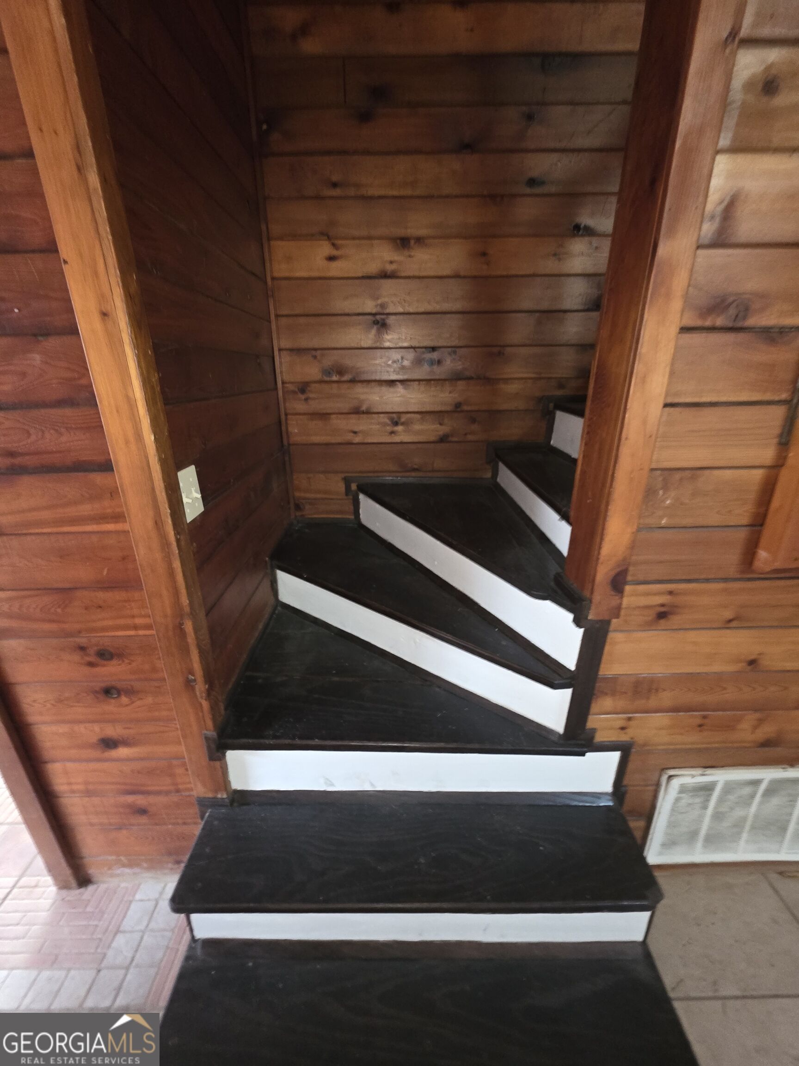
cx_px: 400
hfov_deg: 89.9
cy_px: 533
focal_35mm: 13
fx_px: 400
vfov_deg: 106.2
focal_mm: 2.2
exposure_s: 1/8.75
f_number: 1.9
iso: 1250
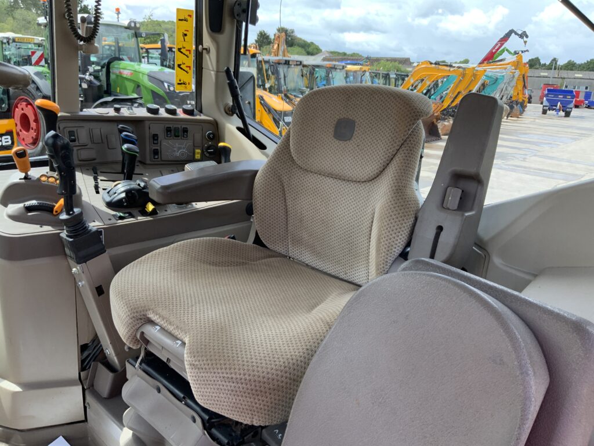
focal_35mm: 29
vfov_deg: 48.2
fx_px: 498
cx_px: 297
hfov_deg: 61.7
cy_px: 223
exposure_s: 1/264
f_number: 1.8
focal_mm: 3
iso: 16
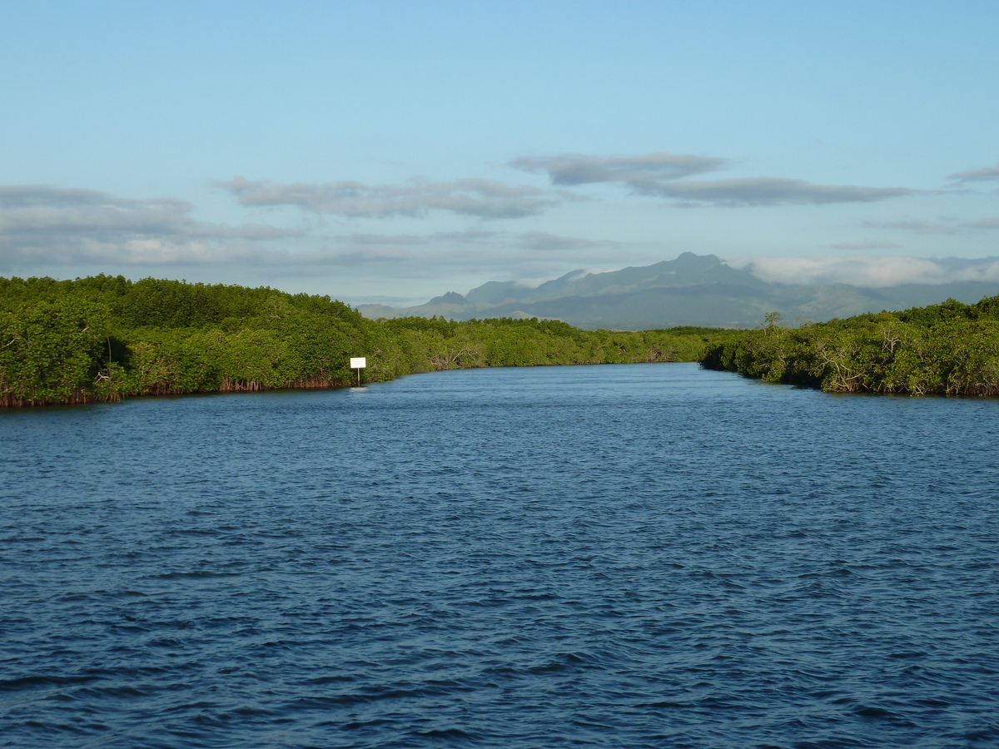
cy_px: 374
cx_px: 500
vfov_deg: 20.4
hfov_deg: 27.0
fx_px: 2078
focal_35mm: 72
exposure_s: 1/500
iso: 80
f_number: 4.1
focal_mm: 11.9
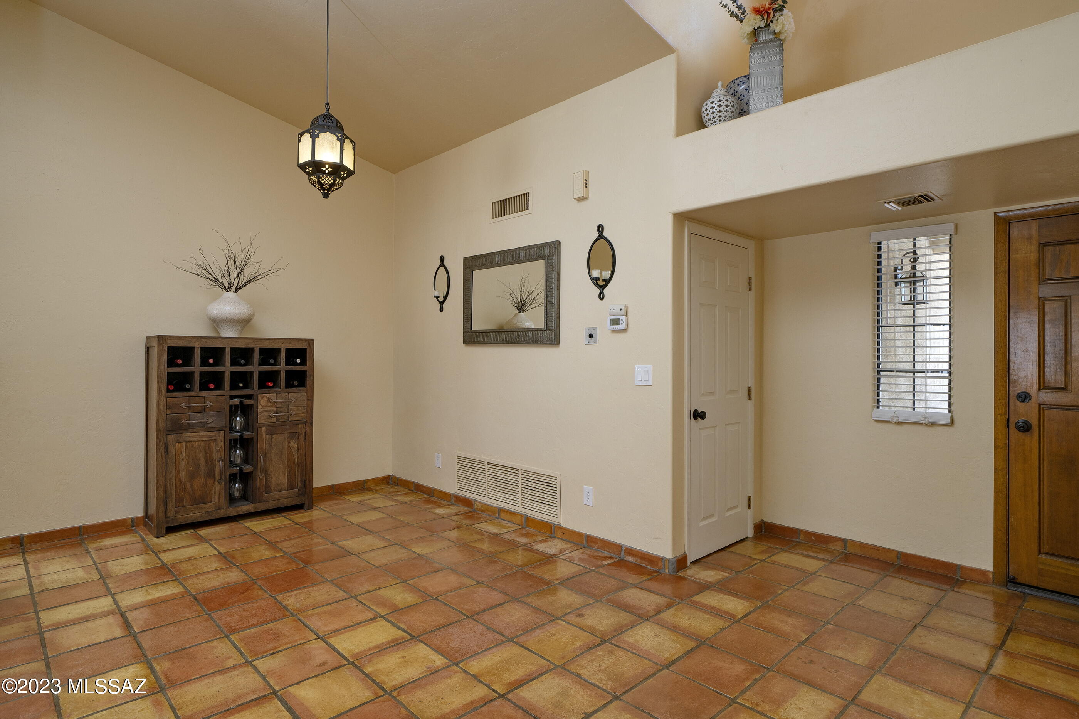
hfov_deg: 90.0
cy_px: 360
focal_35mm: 18
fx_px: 539
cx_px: 540
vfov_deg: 67.4
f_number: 7.1
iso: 200
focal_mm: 18
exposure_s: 1/20
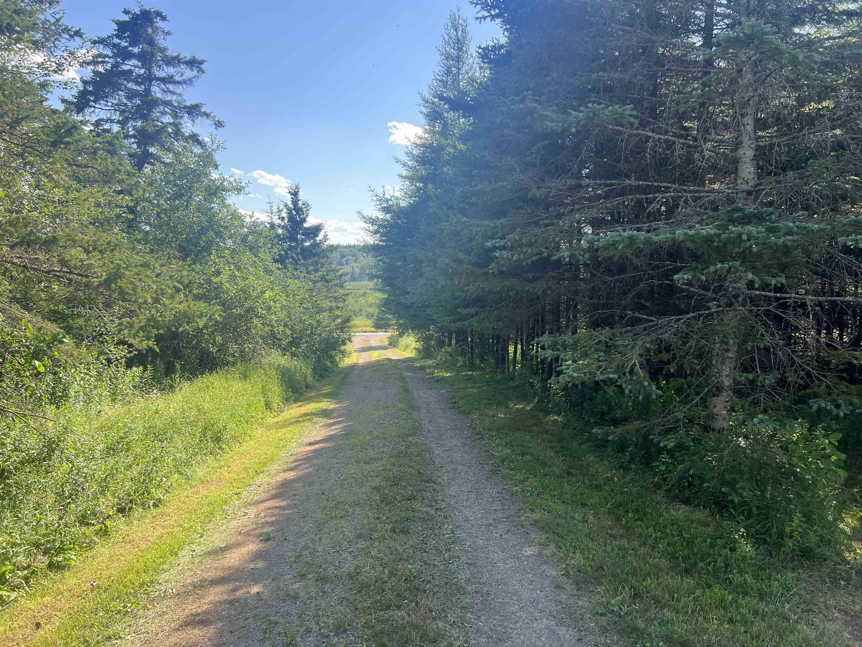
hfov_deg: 67.3
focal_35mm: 26
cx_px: 431
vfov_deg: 53.1
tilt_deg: -3.6
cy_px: 324
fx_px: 647
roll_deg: -0.2
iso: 50
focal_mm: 5.7
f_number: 1.5
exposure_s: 1/1124
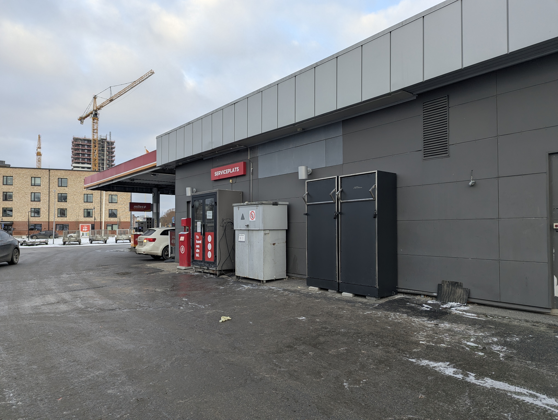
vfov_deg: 56.9
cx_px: 279
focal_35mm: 24
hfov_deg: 71.5
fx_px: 387
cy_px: 210
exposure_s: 1/251
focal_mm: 6.81
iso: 48
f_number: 1.85
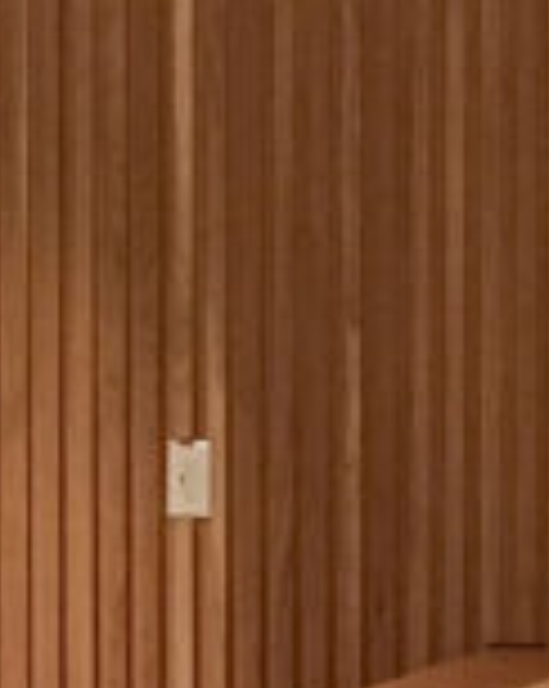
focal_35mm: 203
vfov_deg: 9.4
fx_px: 4131
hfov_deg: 7.6
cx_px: 148
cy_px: 751
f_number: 2.4
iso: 125
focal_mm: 3.3
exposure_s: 1/30
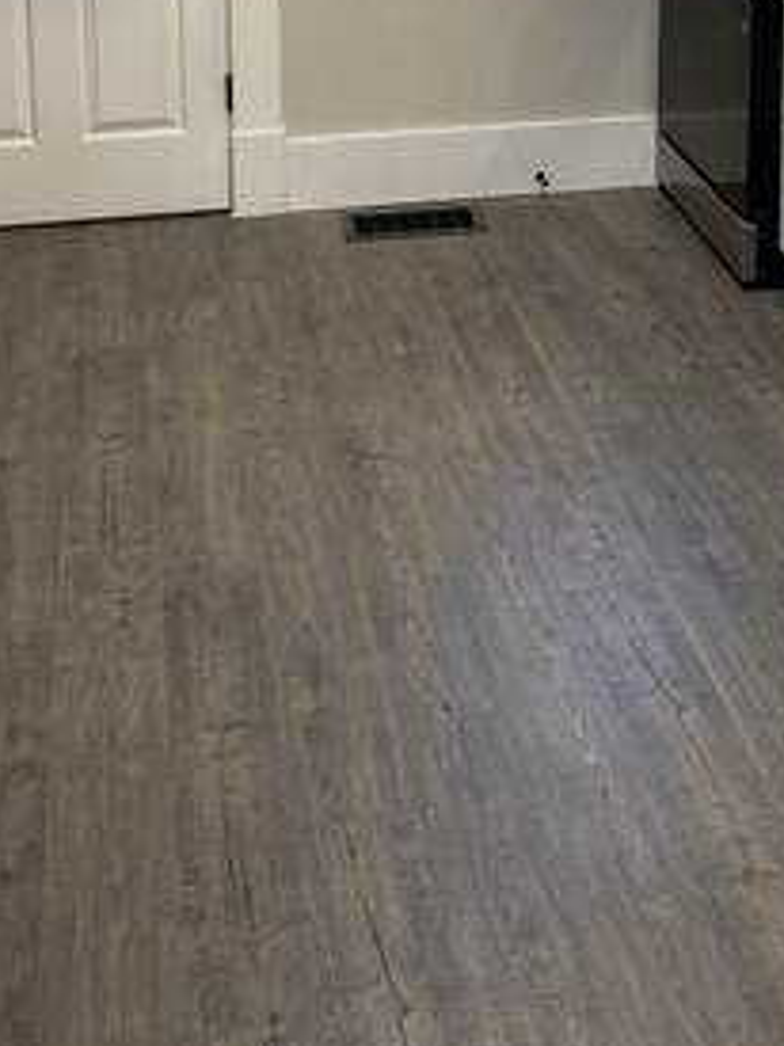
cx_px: 628
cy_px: -63
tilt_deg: -9.7
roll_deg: -0.3
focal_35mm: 63
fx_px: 1904
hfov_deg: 22.9
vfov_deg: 28.3
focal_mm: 4.25
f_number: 1.8
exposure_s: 1/60
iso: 80
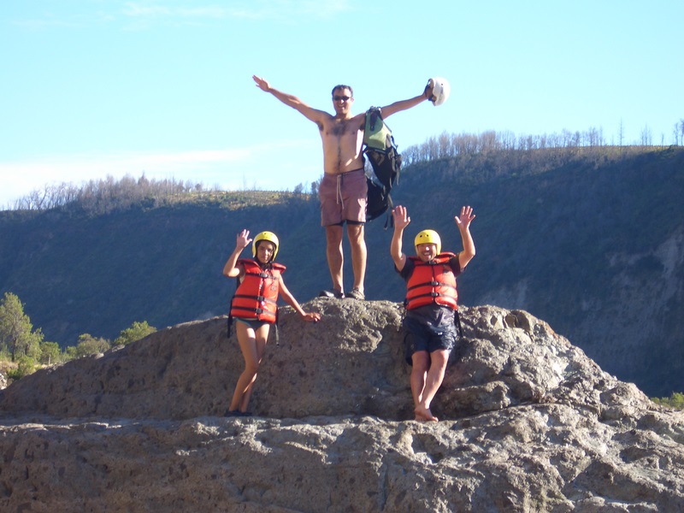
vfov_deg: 14.1
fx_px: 2075
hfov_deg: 18.7
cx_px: 342
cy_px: 256
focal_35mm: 105
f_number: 4.8
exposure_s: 1/125
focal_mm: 17.4
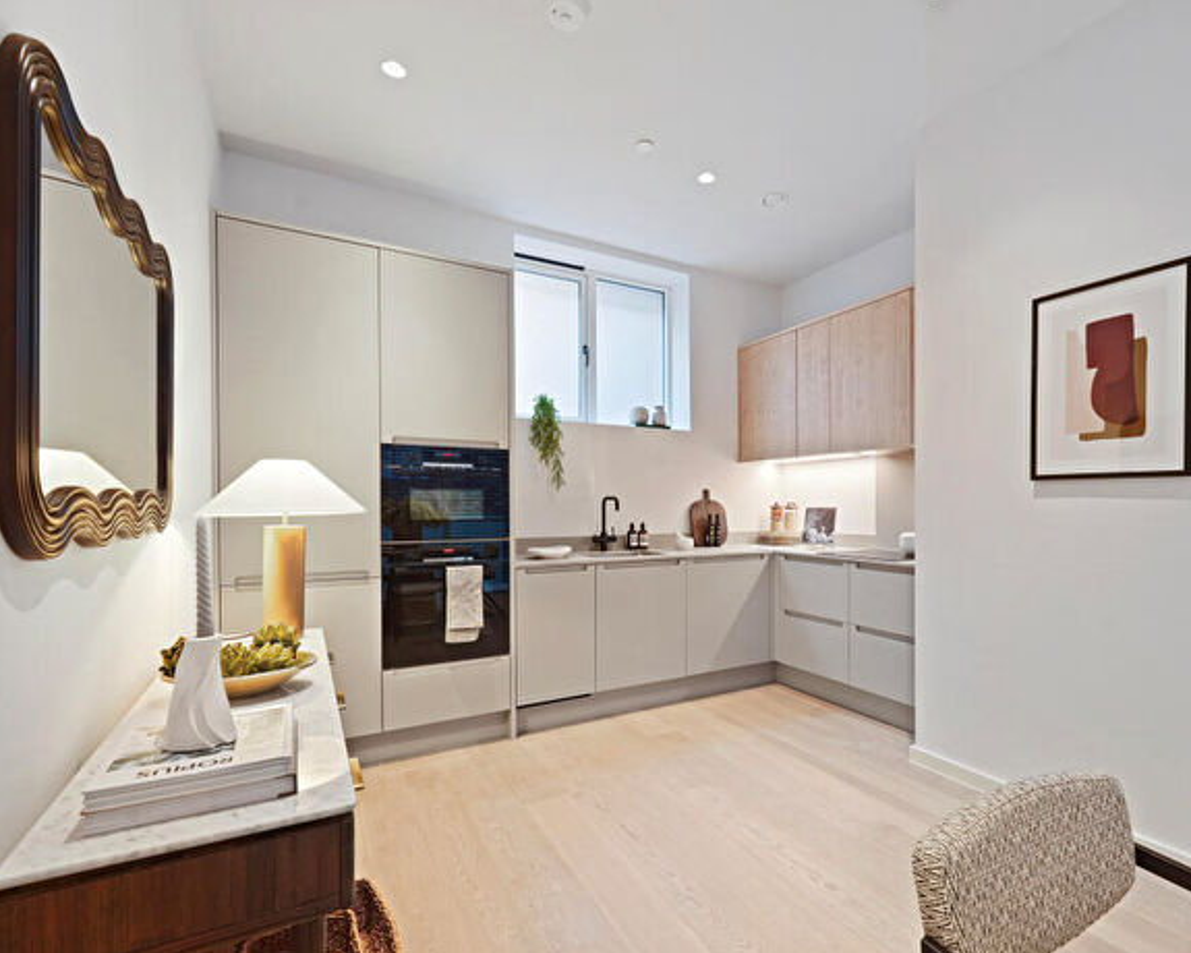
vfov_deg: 80.4
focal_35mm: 16
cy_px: 480
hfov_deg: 92.4
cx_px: 690
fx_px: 564
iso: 400
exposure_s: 1/1.25
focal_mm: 14
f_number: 8
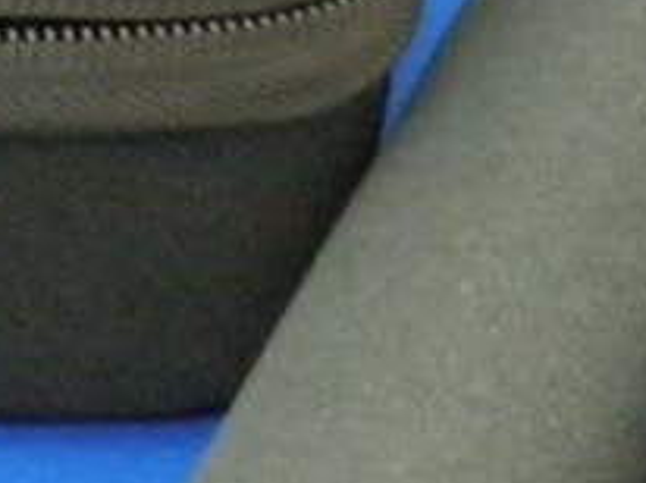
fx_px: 5331
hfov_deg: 6.8
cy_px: 364
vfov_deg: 5.2
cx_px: -317
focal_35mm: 286
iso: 400
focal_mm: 8.9
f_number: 3.5
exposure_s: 1/15
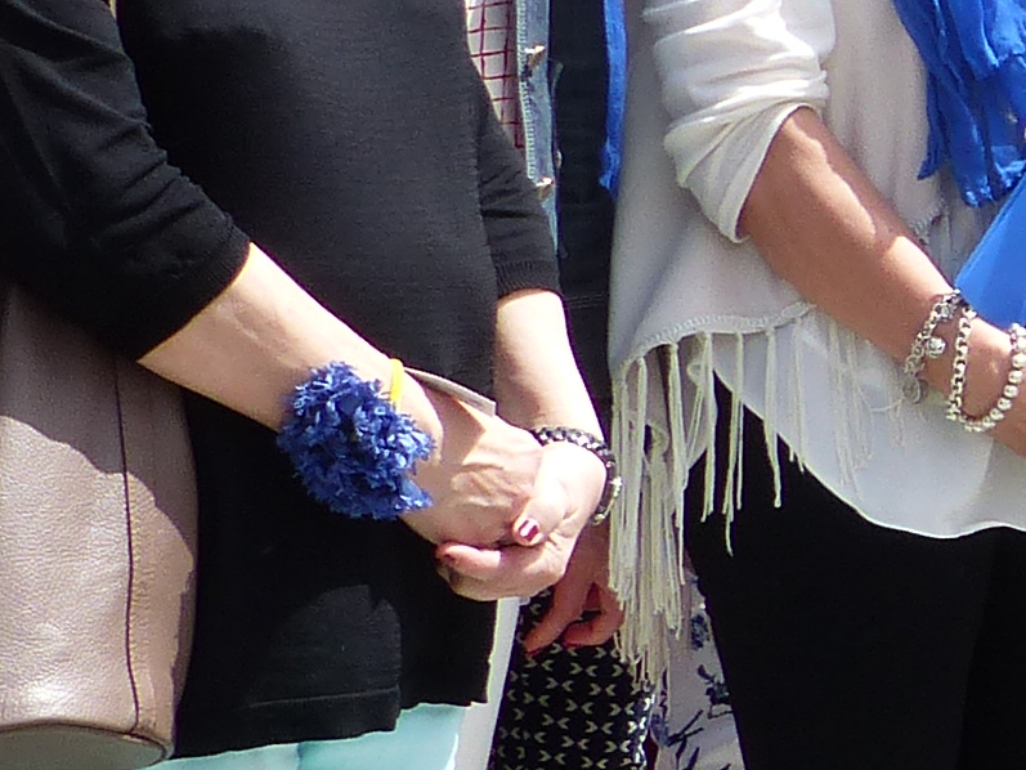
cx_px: 2279
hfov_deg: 7.5
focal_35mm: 251
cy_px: 227
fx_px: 7441
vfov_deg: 5.9
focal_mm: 9.1
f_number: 4
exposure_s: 1/500
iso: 100
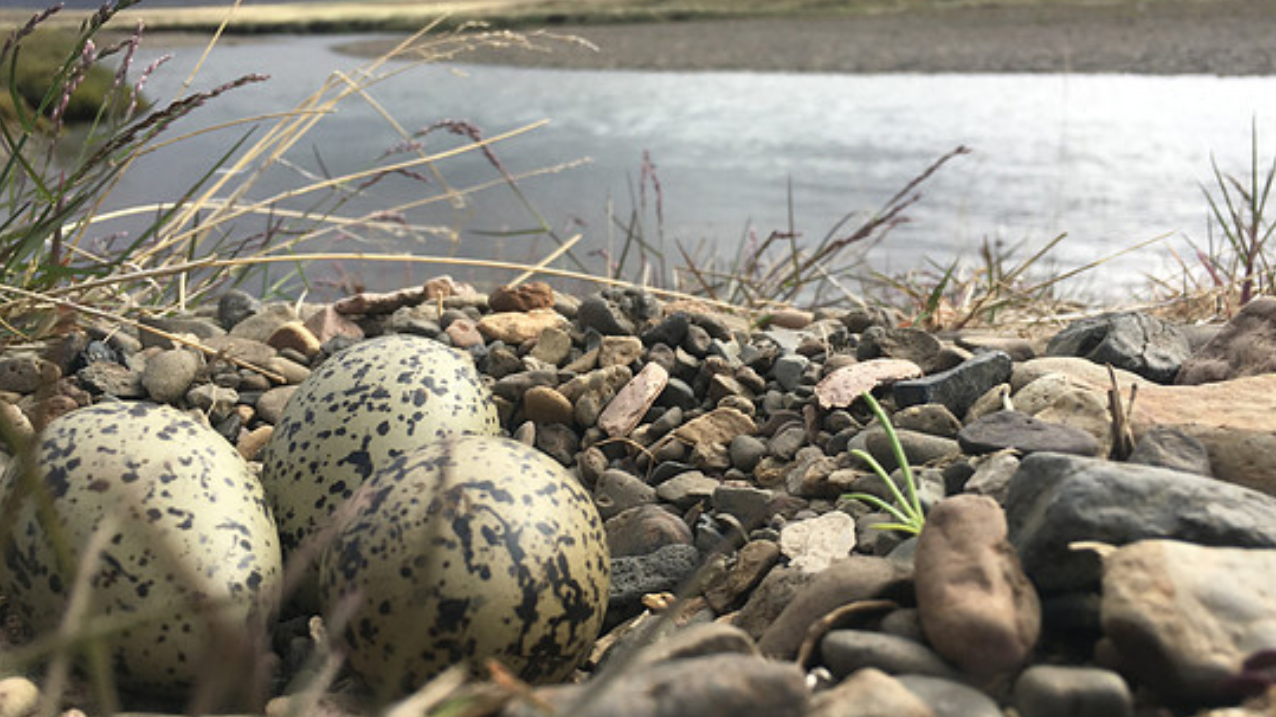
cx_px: 637
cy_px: 271
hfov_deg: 58.0
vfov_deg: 34.5
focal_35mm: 34
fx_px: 1150
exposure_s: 1/761
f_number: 2.2
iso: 25
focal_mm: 4.15
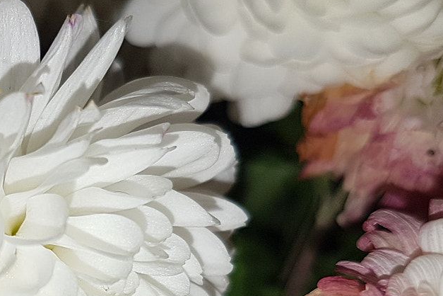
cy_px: 307
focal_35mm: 69
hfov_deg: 27.3
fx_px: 849
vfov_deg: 19.1
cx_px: -18
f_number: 1.7
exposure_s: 1/1288
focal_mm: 4.2
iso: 40
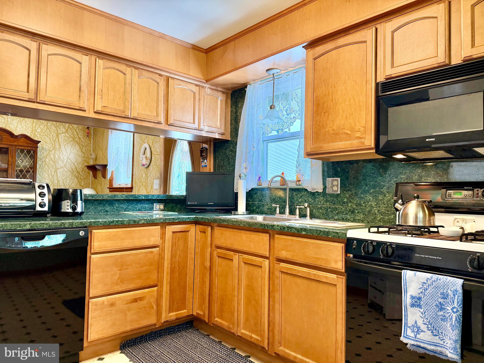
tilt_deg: +1.9
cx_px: 242
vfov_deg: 56.8
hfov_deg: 71.6
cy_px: 182
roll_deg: -1.1
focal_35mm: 24
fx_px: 336
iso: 250
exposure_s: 1/60
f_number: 1.78
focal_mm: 6.76
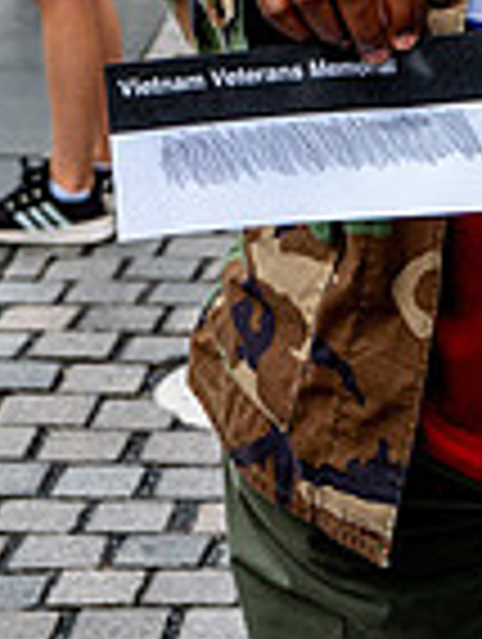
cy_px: -364
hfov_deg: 8.3
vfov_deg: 10.7
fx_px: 3258
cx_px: 642
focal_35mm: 176
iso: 1100
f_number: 8
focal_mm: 58
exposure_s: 1/640
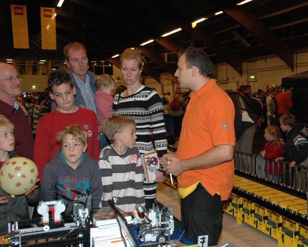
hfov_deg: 40.9
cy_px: 124
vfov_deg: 33.5
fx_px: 410
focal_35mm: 45
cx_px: 187
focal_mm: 26
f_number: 5.6
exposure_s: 1/60
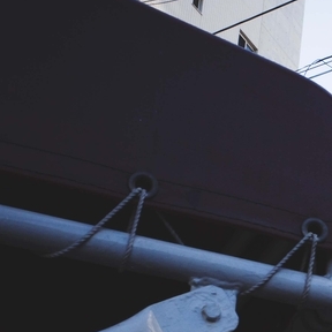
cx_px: 519
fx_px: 1074
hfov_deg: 15.9
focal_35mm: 99
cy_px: 370
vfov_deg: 17.0
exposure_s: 1/125
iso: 400
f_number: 11
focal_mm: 18.3
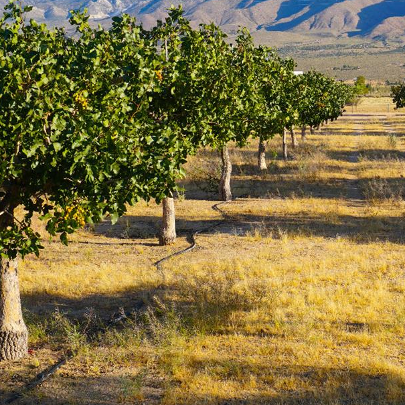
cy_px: 208
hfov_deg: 21.5
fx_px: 1046
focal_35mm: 79
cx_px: 345
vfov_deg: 21.9
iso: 100
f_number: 10
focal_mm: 25
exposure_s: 1/100
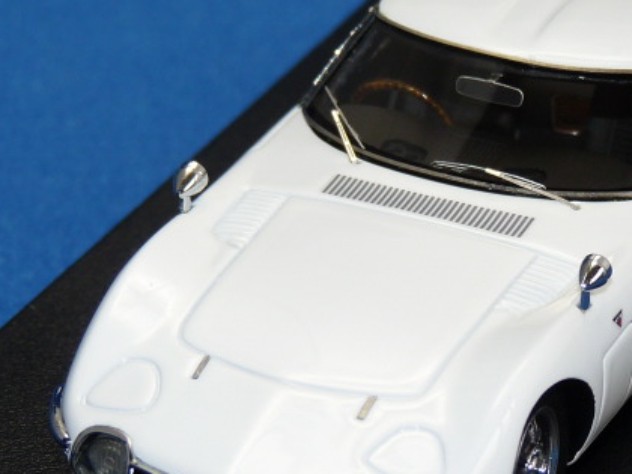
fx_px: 4309
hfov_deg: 8.4
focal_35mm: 236
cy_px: 251
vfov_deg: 6.3
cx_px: 450
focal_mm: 16.1
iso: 100
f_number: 3.4
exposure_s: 1/40
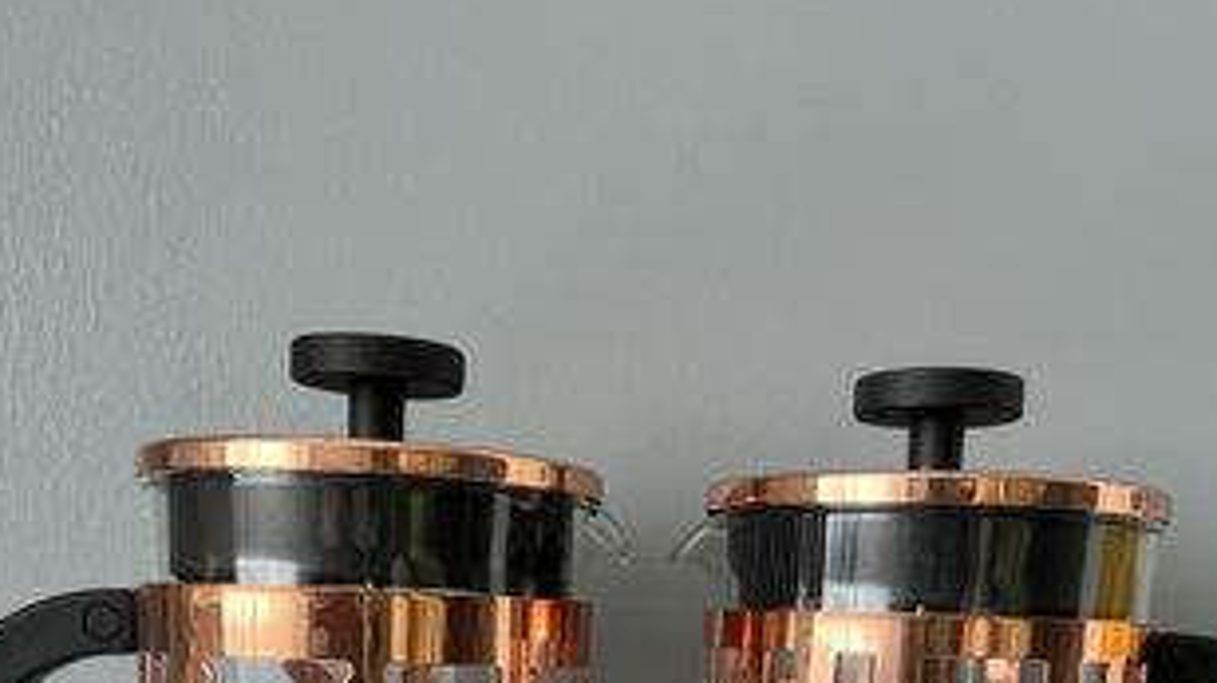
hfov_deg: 44.6
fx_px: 1484
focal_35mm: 46
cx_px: 622
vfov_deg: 23.2
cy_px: 876
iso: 125
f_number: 1.5
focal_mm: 5.7
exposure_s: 1/102
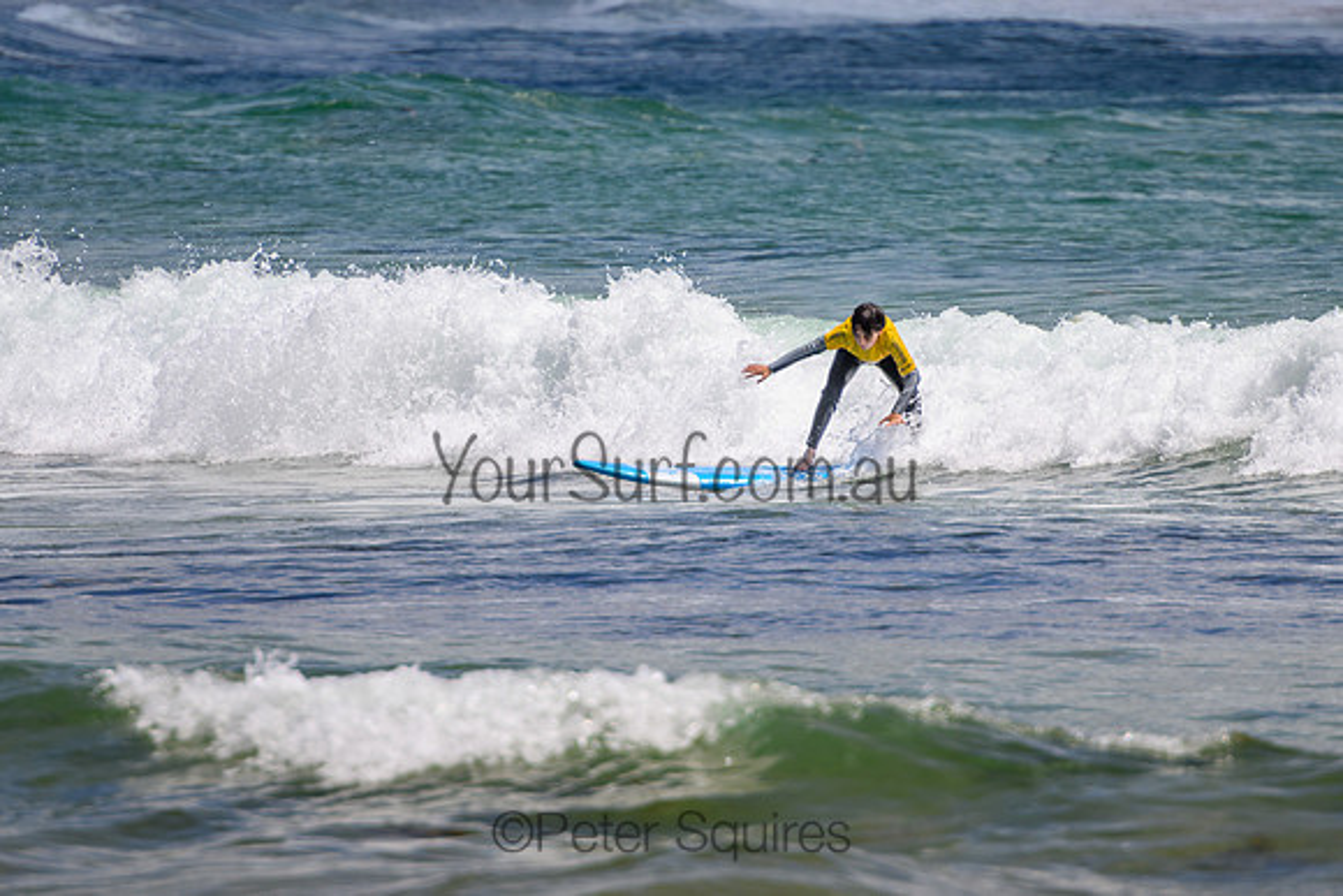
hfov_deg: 3.7
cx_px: 721
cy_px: 375
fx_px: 20517
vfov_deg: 2.5
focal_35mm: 550
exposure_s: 1/2000
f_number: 5.6
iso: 180
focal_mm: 400
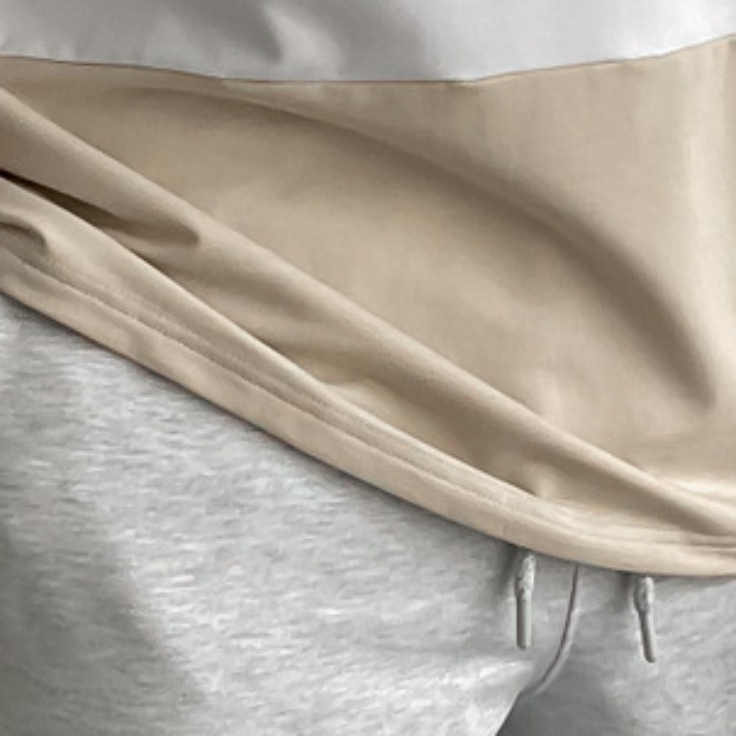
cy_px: 370
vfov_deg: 12.8
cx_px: 300
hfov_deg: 12.8
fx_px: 3271
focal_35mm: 136
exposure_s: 1/70
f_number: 1.8
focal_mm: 3
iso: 64
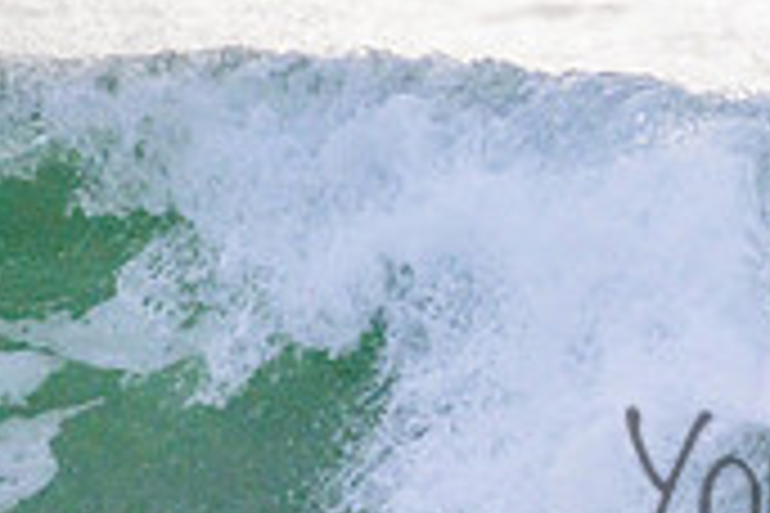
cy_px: 439
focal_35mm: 2717
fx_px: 58109
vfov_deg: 0.5
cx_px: 1090
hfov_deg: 0.8
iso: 800
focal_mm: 800
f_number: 11
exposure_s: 1/2000
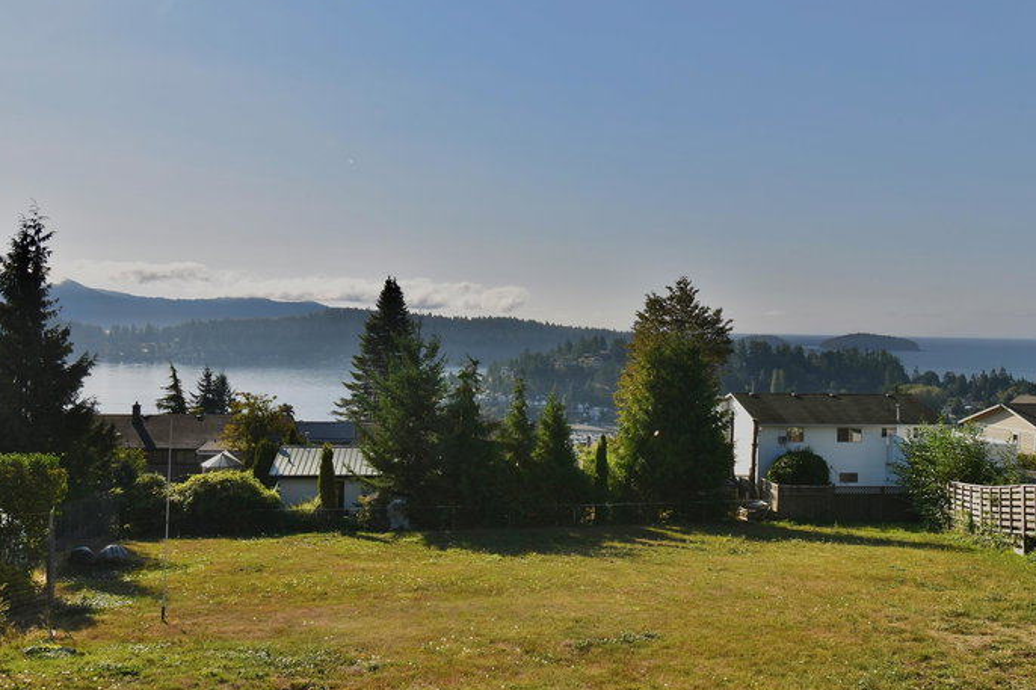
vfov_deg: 37.8
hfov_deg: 54.4
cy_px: 322
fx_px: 1007
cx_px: 520
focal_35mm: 35
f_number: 13
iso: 100
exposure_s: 1/200
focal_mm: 20
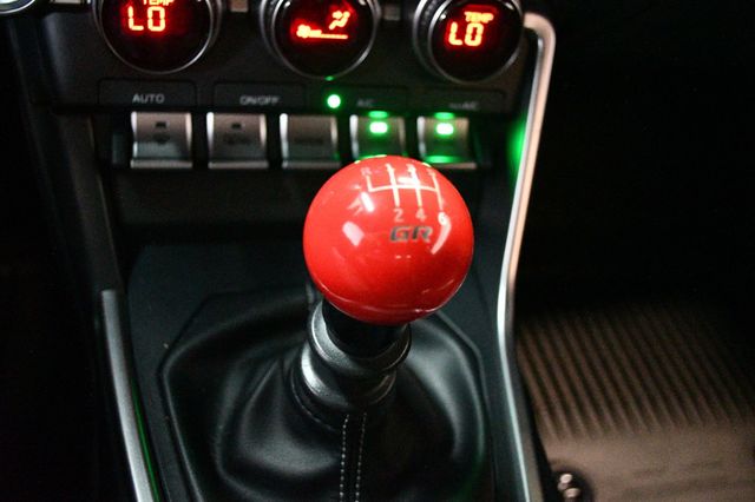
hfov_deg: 53.2
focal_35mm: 36
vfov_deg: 36.8
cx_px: 378
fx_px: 755
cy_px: 251
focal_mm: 24
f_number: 4
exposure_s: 1/50
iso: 12800
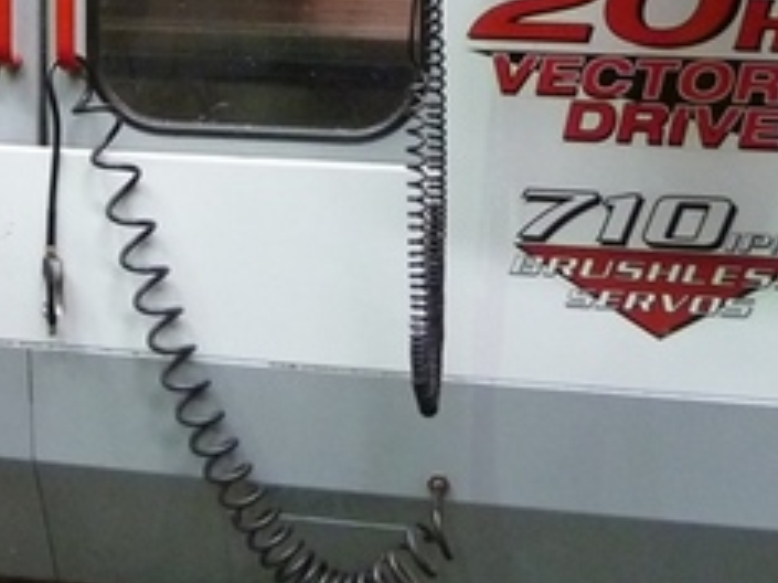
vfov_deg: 19.9
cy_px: -166
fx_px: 1528
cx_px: 152
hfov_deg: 28.0
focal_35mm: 68
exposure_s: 1/25
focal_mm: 4.1
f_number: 3.3
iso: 400
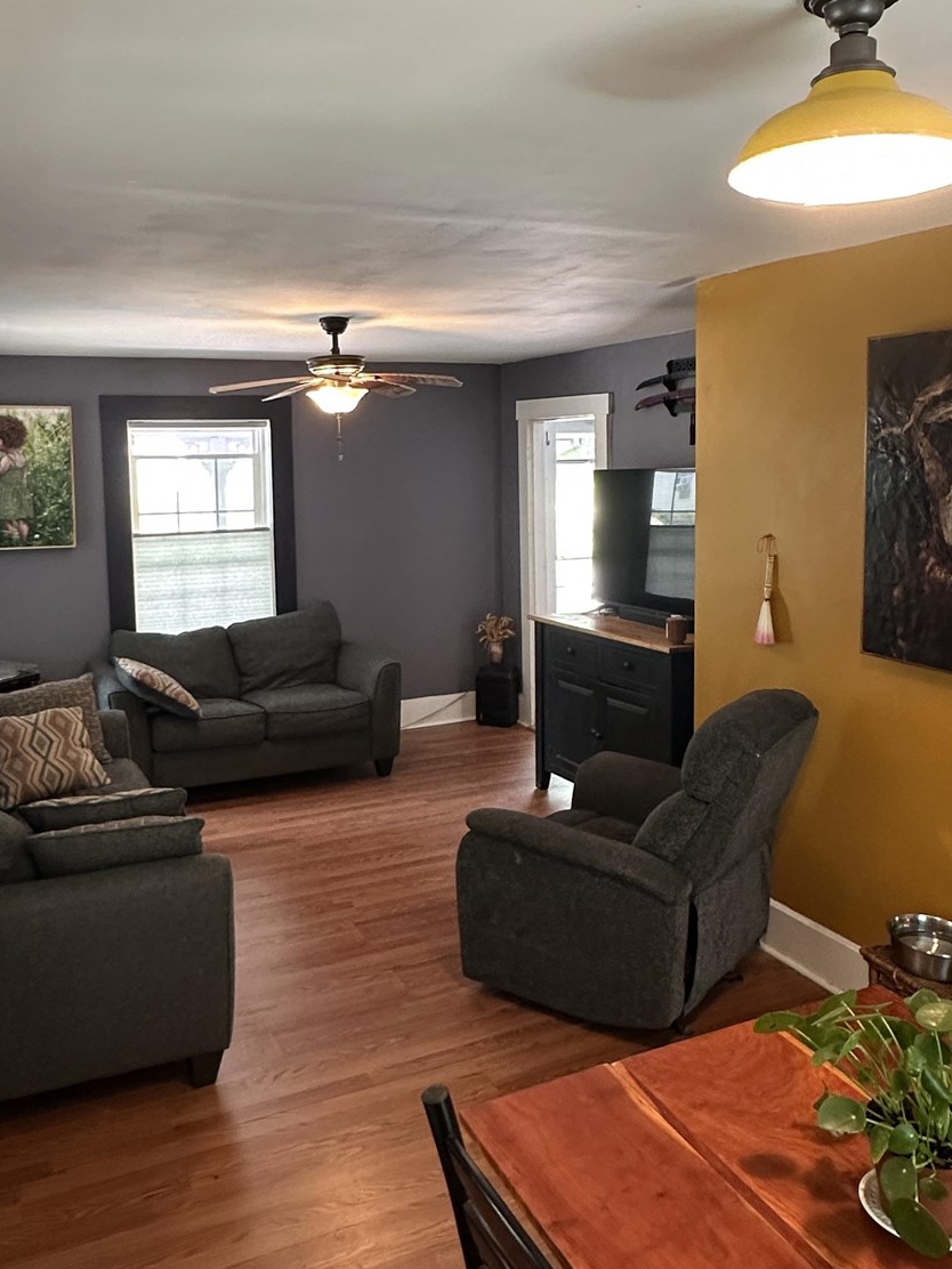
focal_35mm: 29
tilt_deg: -2.9
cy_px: 541
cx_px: 441
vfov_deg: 61.4
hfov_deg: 48.2
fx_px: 1063
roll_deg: +0.8
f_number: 2.2
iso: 250
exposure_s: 1/60
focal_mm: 2.22
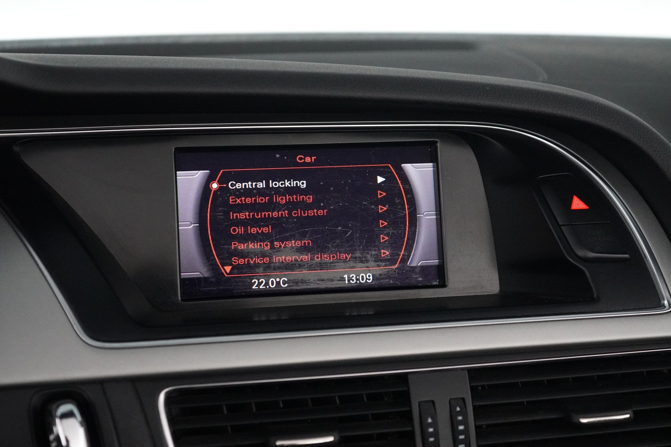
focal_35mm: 46
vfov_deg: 28.9
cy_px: 224
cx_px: 336
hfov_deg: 42.3
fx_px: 867
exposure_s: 1/60
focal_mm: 31
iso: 6400
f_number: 4
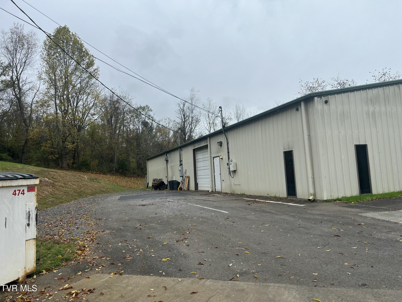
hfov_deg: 67.3
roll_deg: +2.6
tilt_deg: +5.3
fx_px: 302
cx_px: 201
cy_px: 151
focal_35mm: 26
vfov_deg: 53.1
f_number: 1.6
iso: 50
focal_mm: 5.1
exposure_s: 1/1186
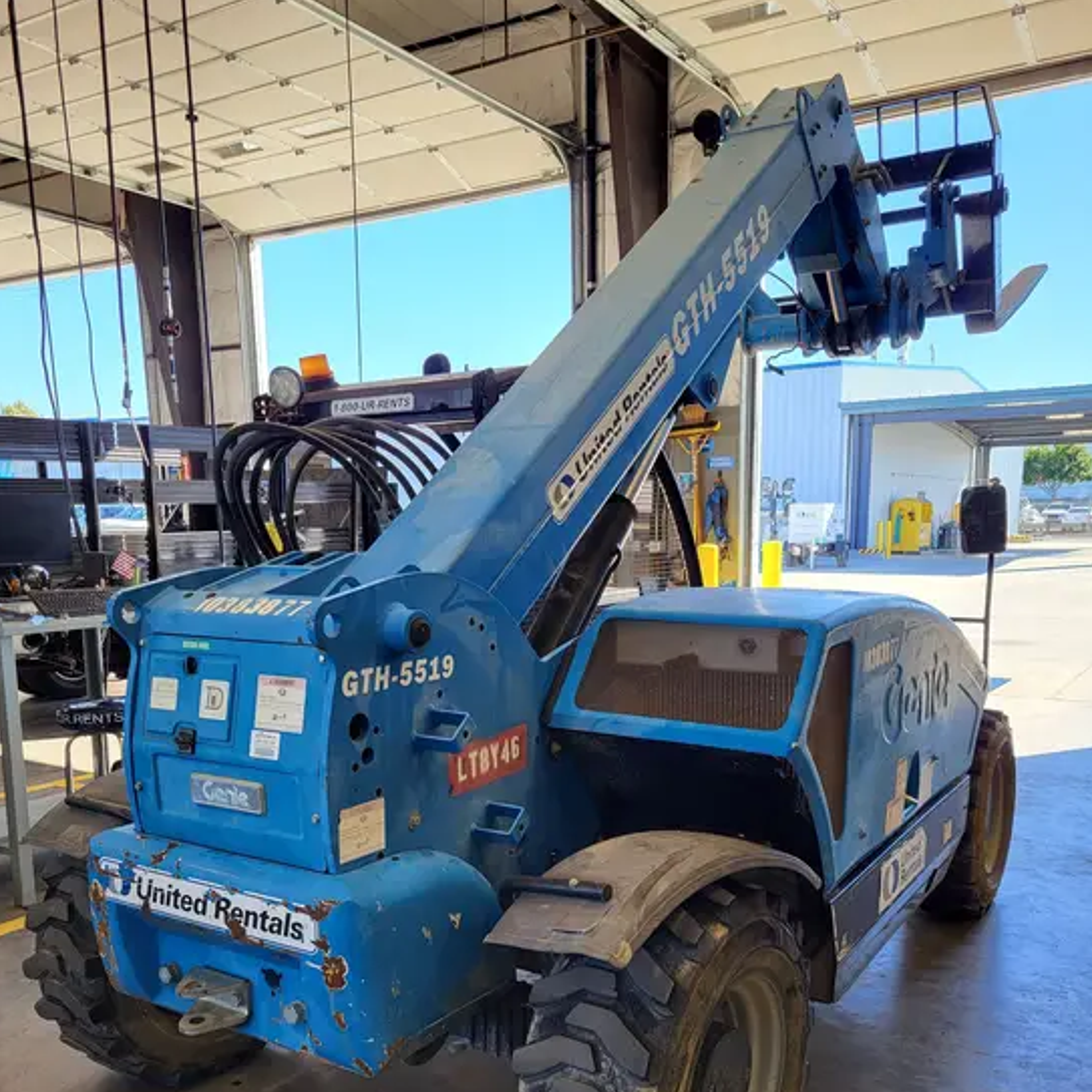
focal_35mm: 31
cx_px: 543
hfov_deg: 52.5
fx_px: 1106
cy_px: 693
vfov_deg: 51.9
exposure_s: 1/197
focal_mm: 5.4
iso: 40
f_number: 1.8
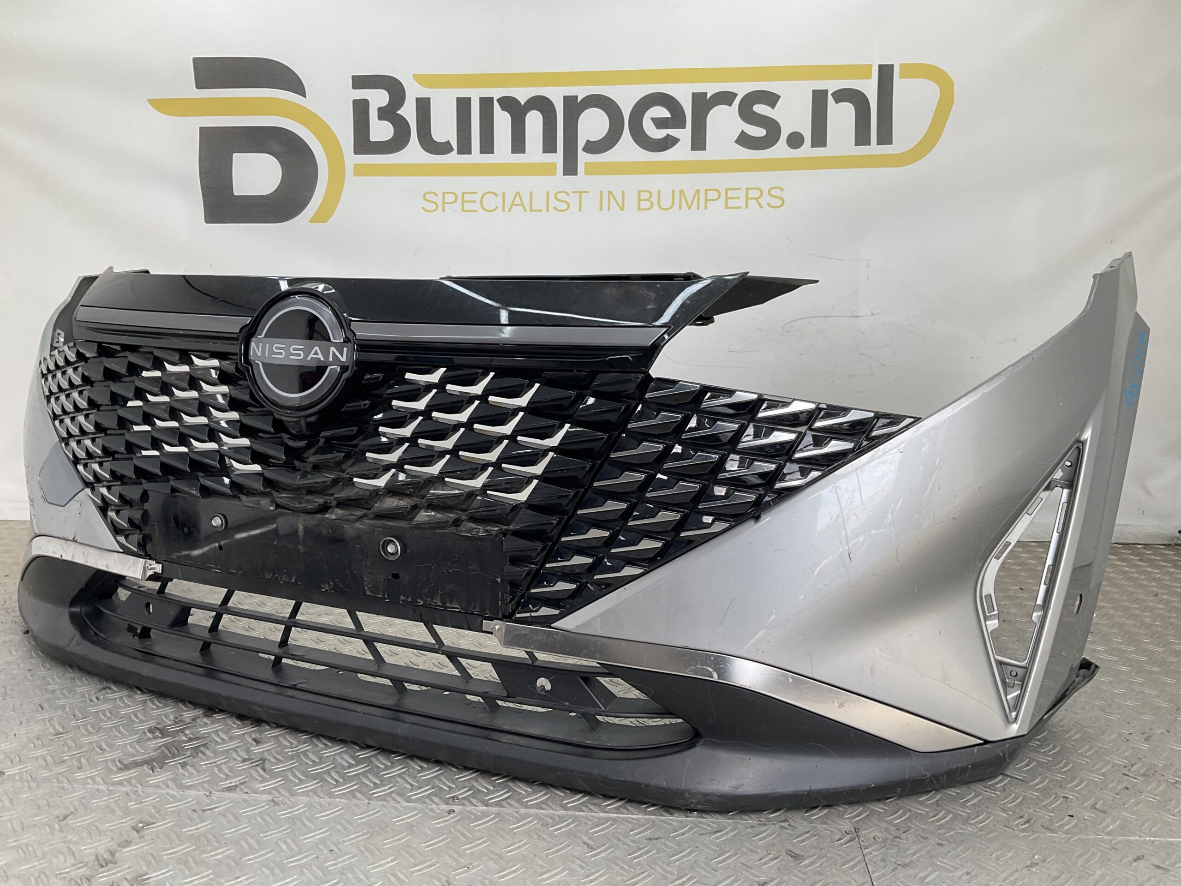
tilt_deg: -8.7
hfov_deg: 61.7
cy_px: 443
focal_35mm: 29
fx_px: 989
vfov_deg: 48.2
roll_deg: -1.8
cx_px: 590
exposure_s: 1/132
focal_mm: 3
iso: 16
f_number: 1.8
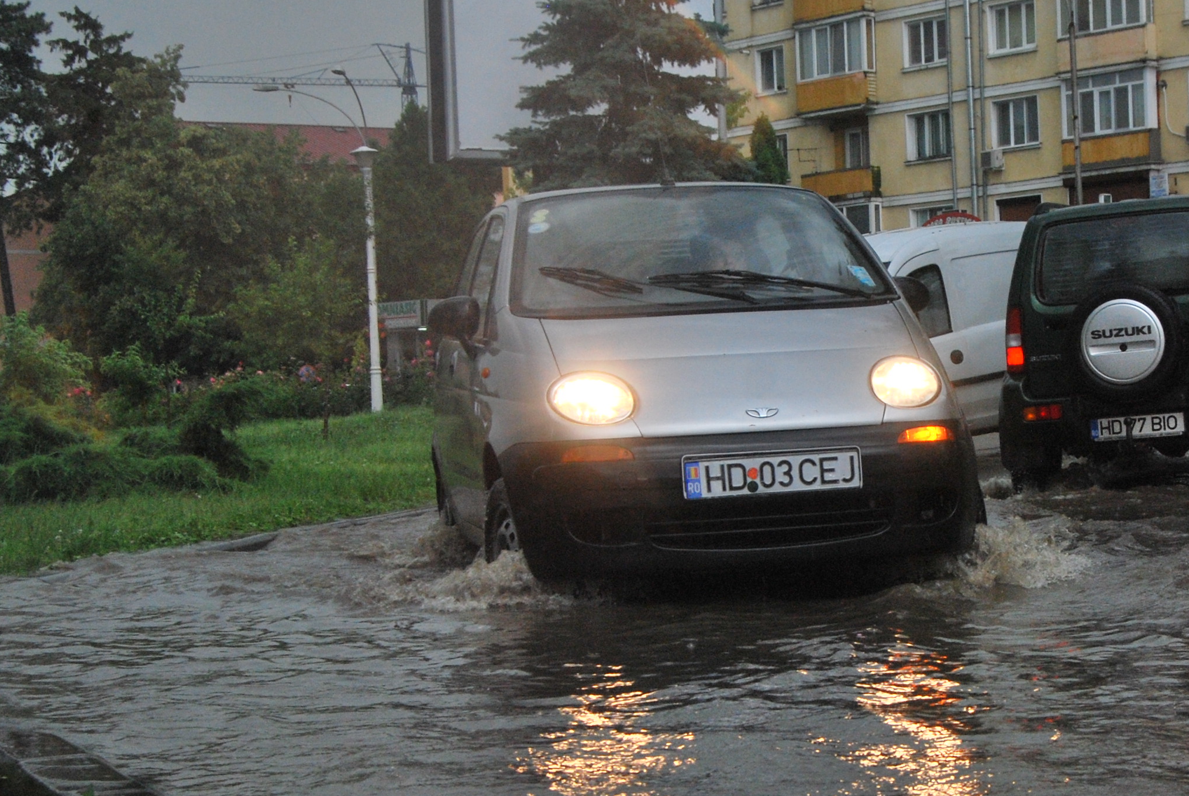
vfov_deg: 17.1
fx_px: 2645
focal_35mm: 80
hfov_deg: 25.1
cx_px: 884
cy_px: 535
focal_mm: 28
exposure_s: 1/400
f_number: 8
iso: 400
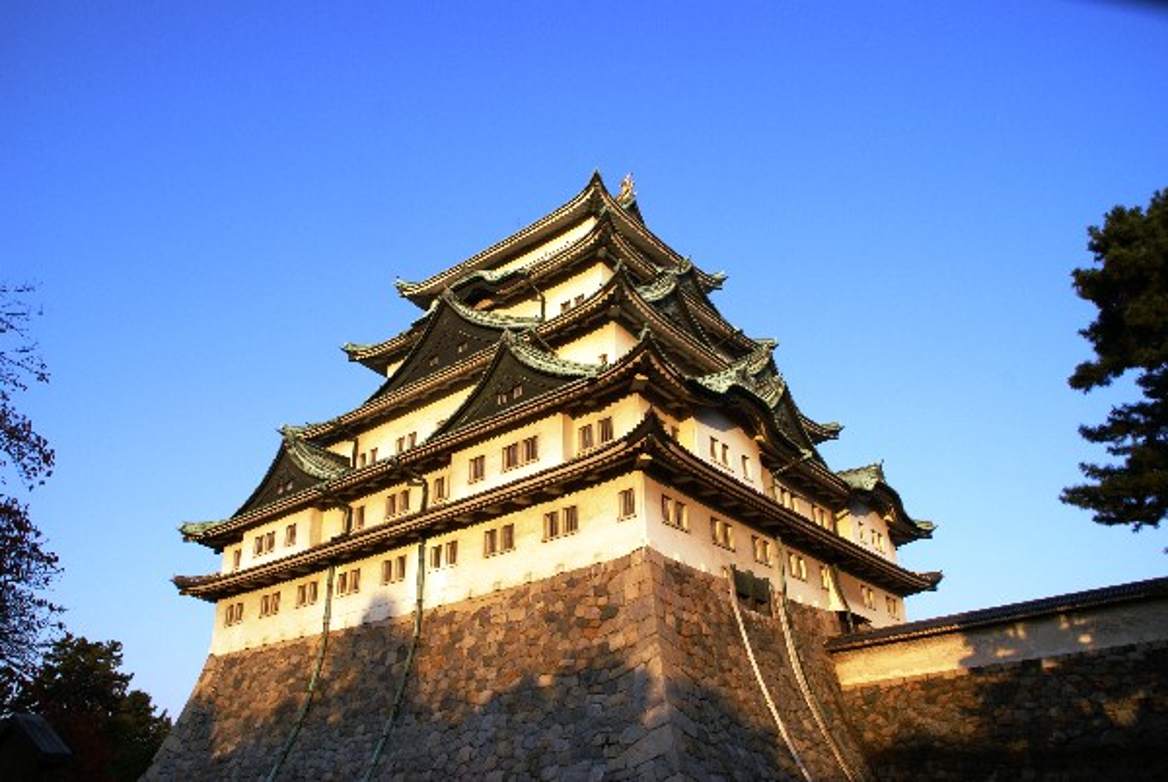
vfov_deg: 48.1
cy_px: 391
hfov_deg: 67.3
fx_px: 877
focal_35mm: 27
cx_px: 584
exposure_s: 1/60
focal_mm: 18
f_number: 11
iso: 100
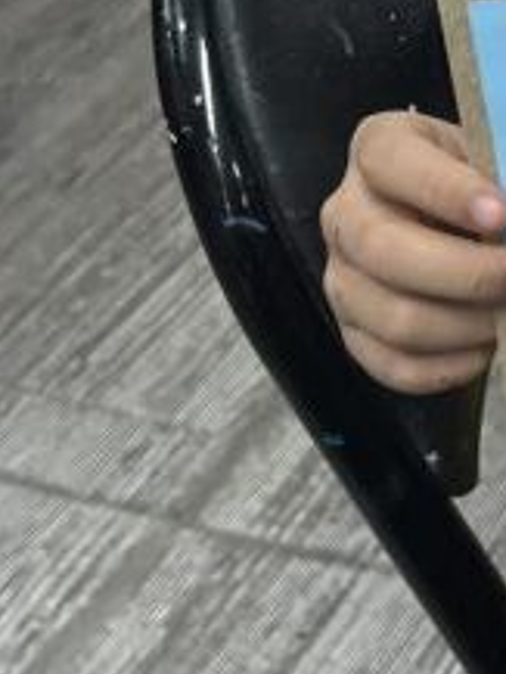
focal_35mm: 120
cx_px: 987
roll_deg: -2.3
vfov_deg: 15.4
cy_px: -258
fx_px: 2337
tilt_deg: -24.6
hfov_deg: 11.3
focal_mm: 5.1
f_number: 1.6
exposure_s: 1/100
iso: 100
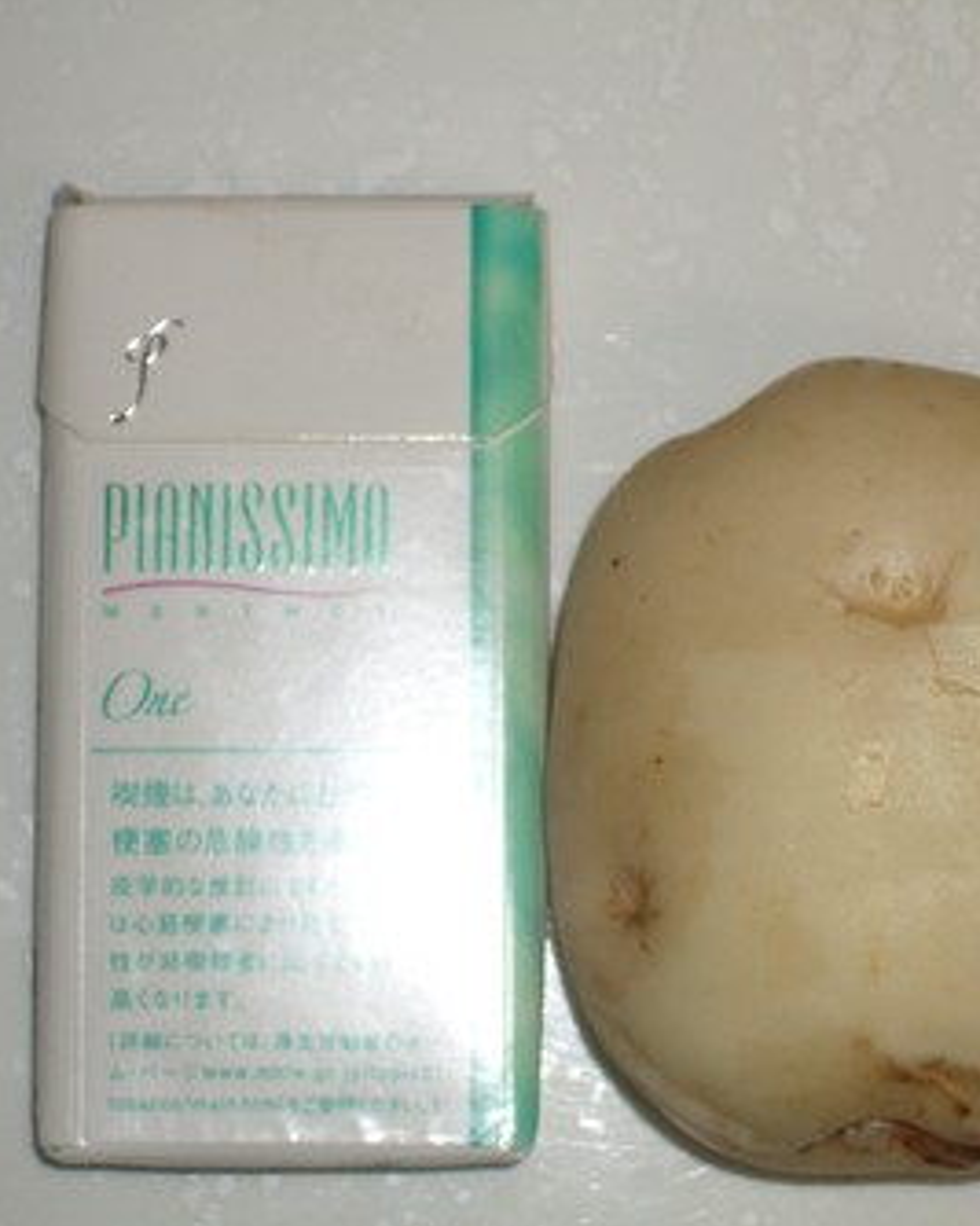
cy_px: 611
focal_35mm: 138
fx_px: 5006
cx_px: 519
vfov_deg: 14.0
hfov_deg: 11.2
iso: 200
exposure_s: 1/60
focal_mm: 17.4
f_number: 4.8
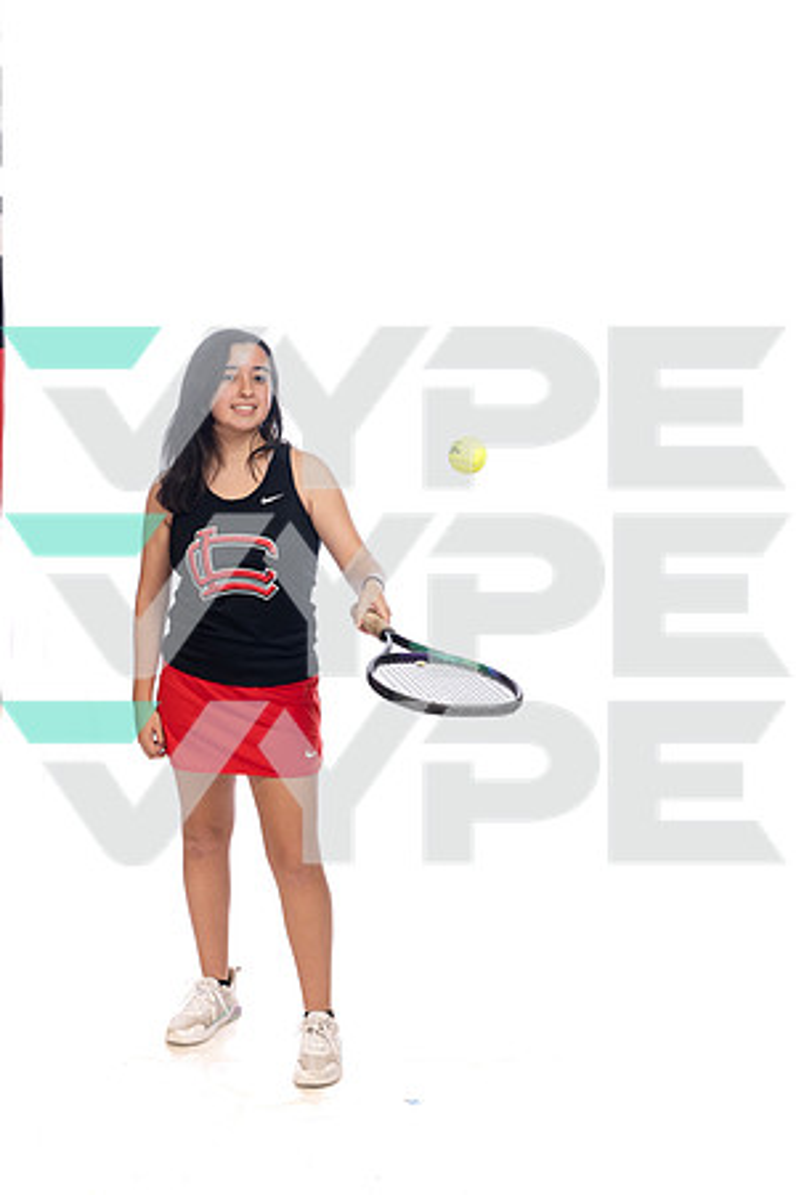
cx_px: 398
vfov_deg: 39.6
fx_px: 1658
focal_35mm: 50
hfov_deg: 27.0
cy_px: 598
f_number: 7.1
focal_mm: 50
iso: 800
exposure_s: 1/250
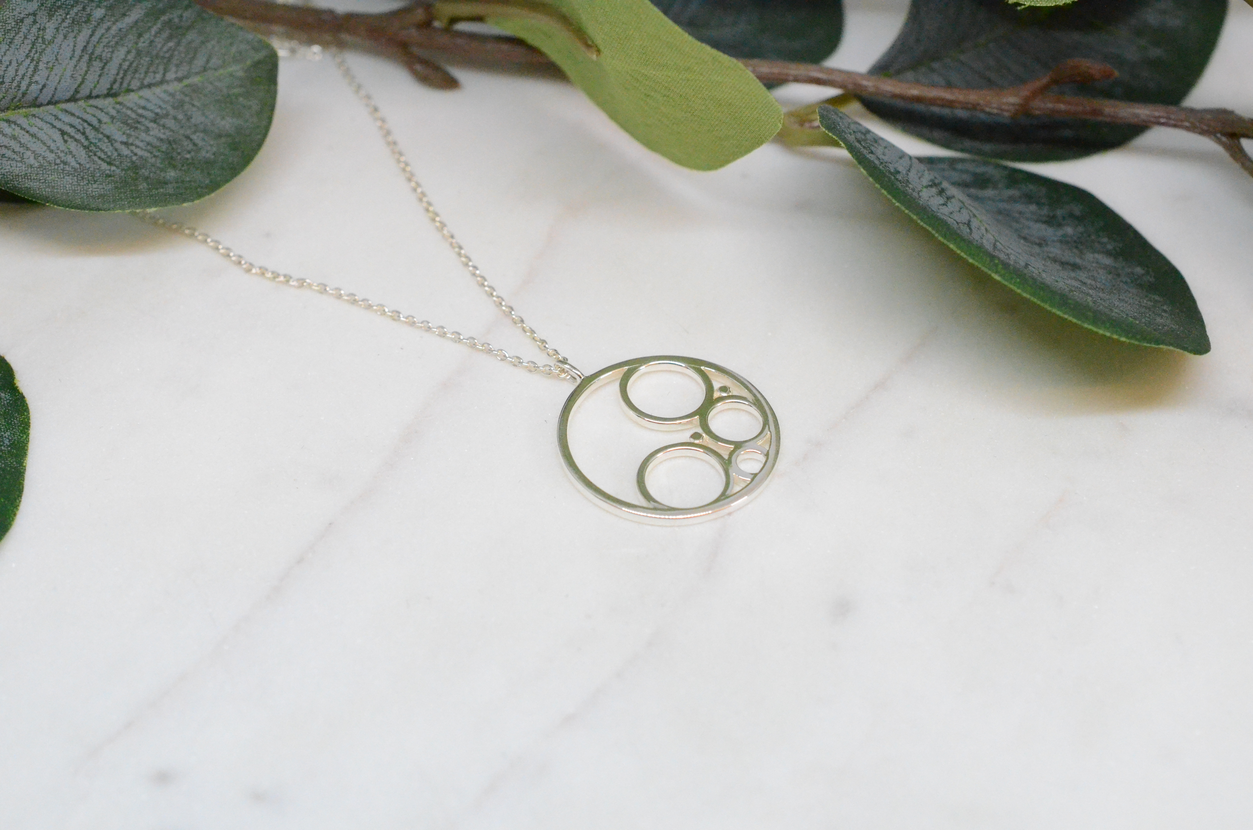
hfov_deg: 33.5
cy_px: 415
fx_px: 2084
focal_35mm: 60
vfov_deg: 22.5
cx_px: 626
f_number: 8
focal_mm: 40
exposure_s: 1/1000
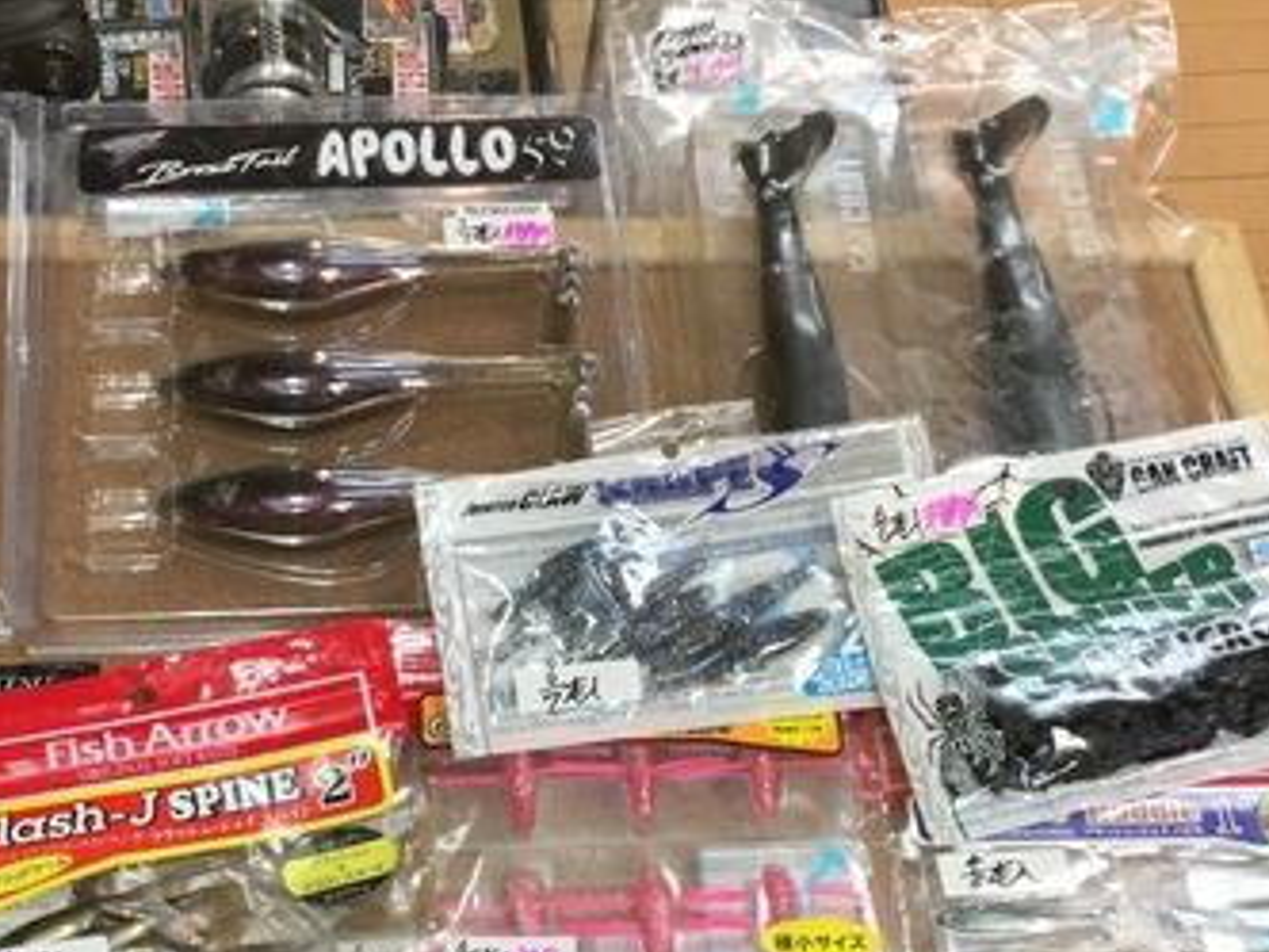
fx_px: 2053
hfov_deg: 33.9
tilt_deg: -61.1
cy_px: 853
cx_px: 367
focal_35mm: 56
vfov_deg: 25.3
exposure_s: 1/30
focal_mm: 3.3
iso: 32
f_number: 2.4
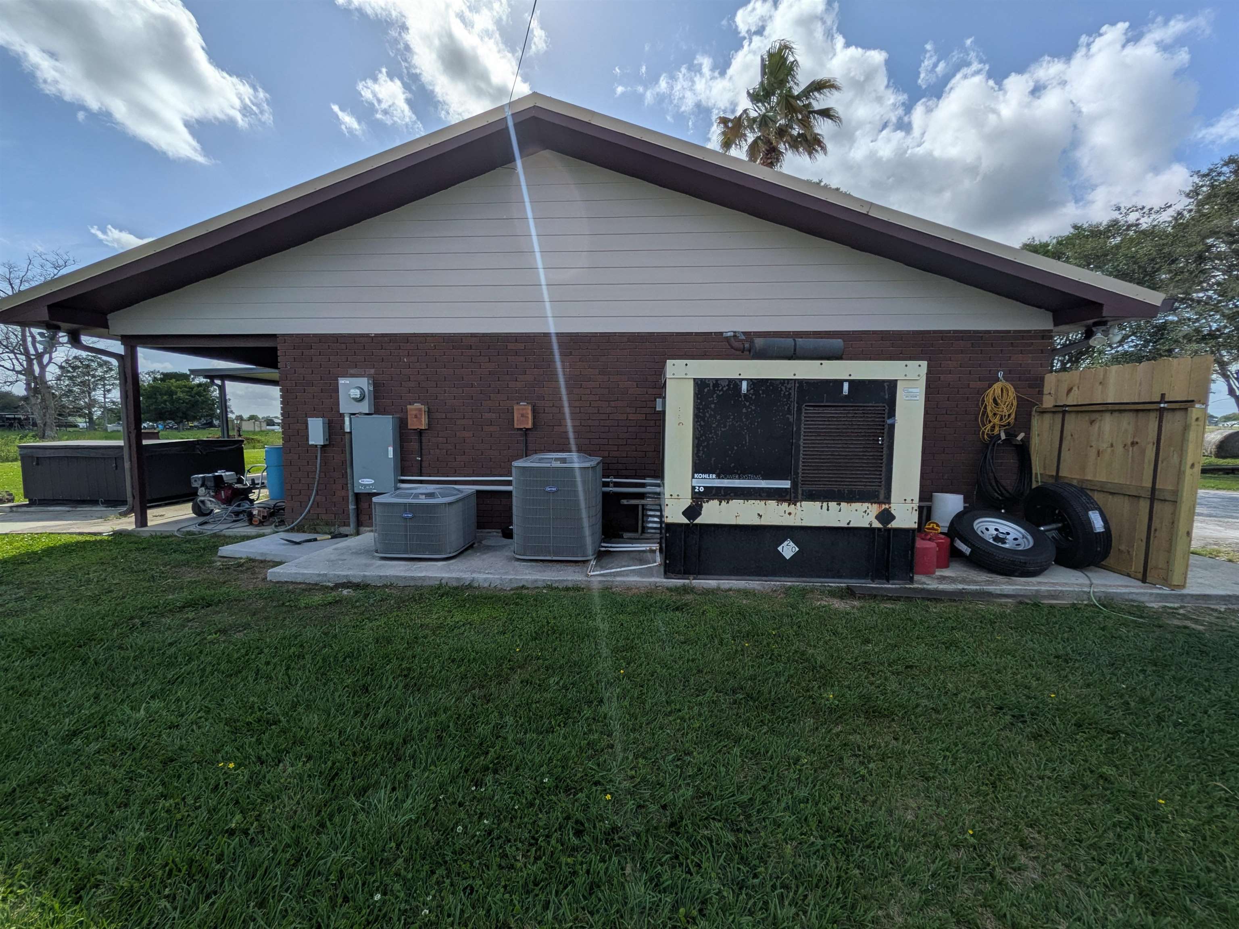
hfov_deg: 102.1
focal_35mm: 14
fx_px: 501
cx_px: 620
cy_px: 464
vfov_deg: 85.7
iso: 51
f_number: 2.2
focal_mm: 1.83
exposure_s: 1/5076
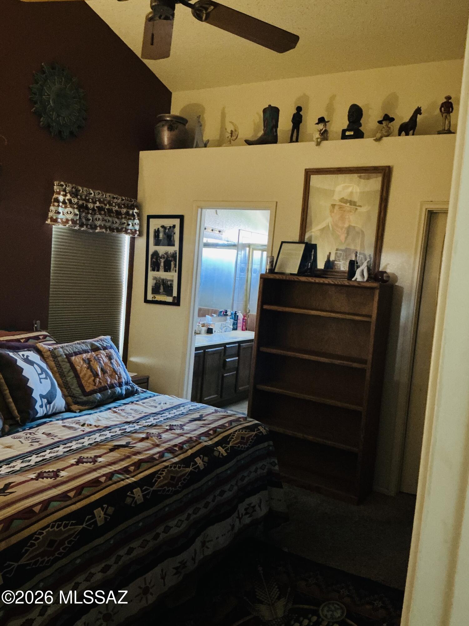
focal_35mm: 29
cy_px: 313
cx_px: 234
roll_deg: -4.6
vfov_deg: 61.7
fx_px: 524
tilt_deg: -5.2
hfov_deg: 48.2
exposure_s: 1/17
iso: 500
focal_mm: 3
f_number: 1.8
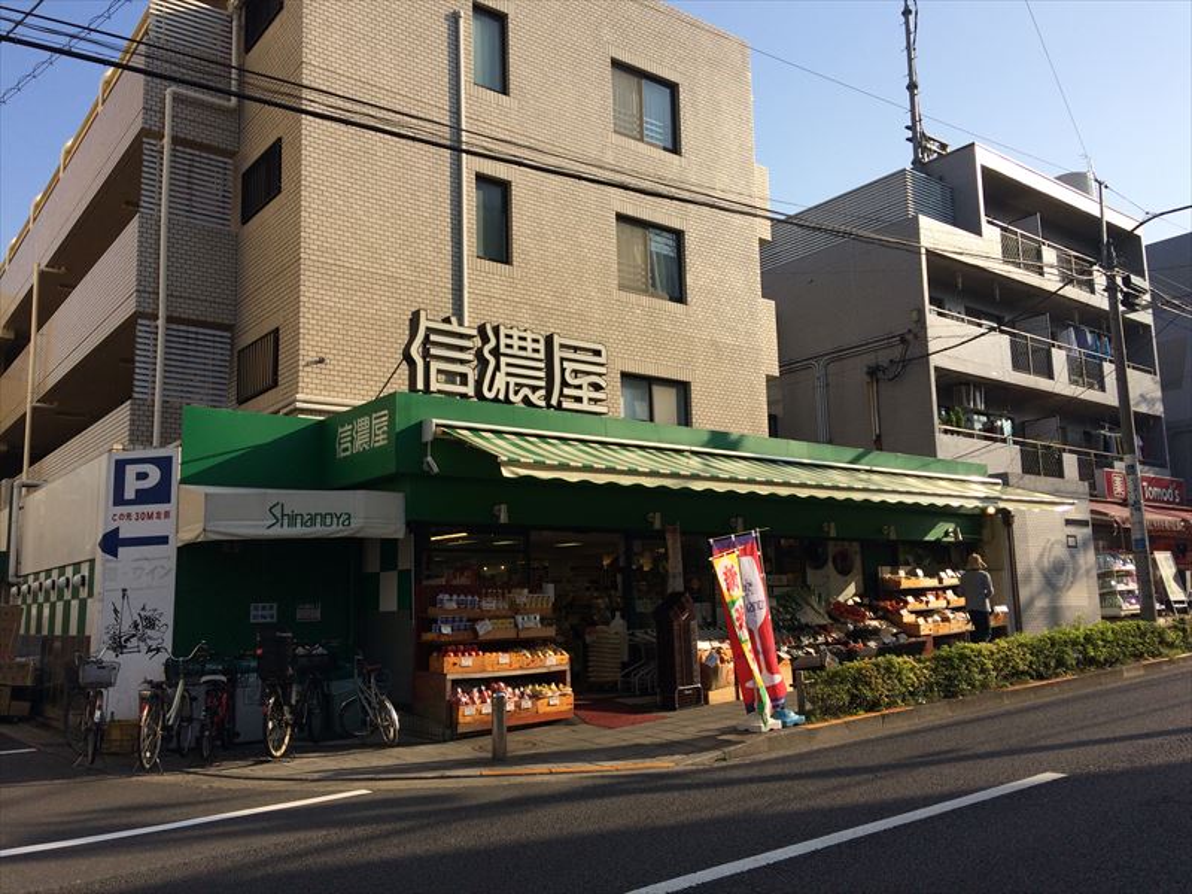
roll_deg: +1.6
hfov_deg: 61.7
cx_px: 596
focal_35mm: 29
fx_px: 999
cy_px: 447
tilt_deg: +3.9
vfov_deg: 48.2
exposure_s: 1/1866
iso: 32
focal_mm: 4.15
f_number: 2.2
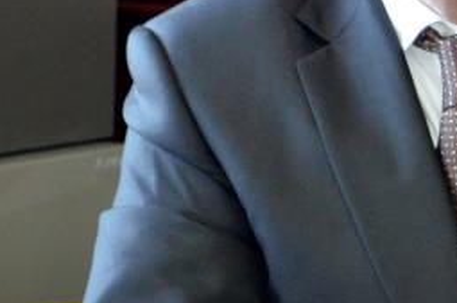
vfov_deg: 4.1
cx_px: 685
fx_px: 4194
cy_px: 113
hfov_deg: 6.2
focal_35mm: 331
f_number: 5.6
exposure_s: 1/60
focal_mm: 55
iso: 2800
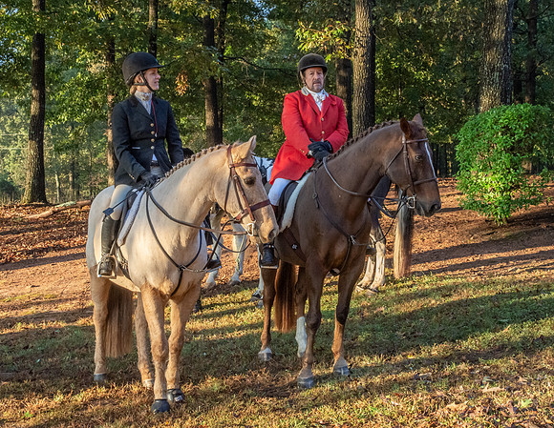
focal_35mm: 65
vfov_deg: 22.9
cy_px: 194
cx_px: 274
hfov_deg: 29.3
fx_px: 1059
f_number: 11
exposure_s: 1/125
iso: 1100
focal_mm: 34
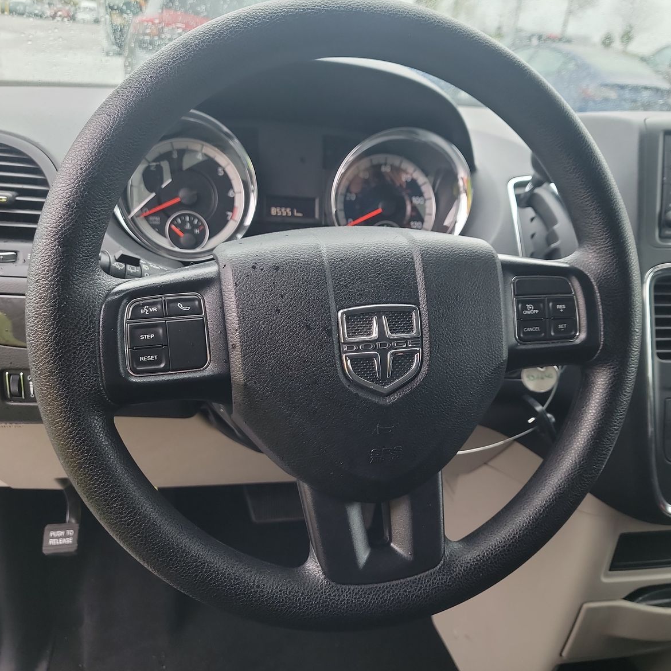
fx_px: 636
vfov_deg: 55.6
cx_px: 353
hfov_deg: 55.6
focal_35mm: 29
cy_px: 331
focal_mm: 6.7
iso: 184
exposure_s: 1/59
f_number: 1.8
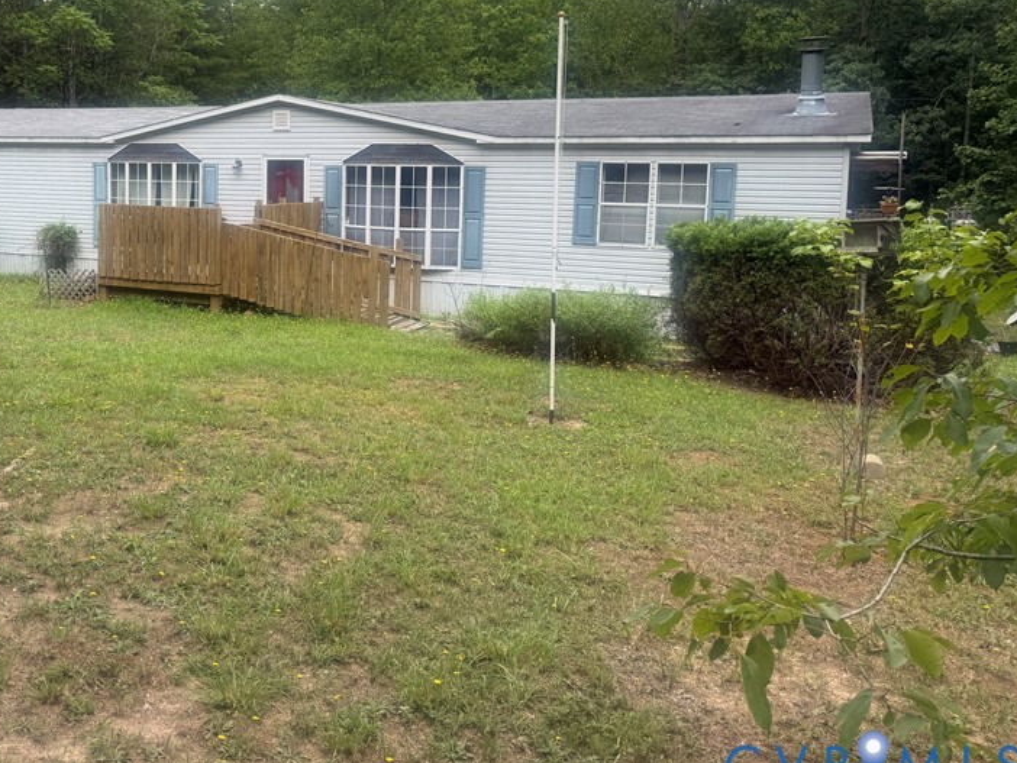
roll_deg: -0.6
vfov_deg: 40.2
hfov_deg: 50.8
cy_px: 249
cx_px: 280
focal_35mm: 35
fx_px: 1029
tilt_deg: -4.9
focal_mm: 6.76
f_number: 1.78
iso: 100
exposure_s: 1/1385
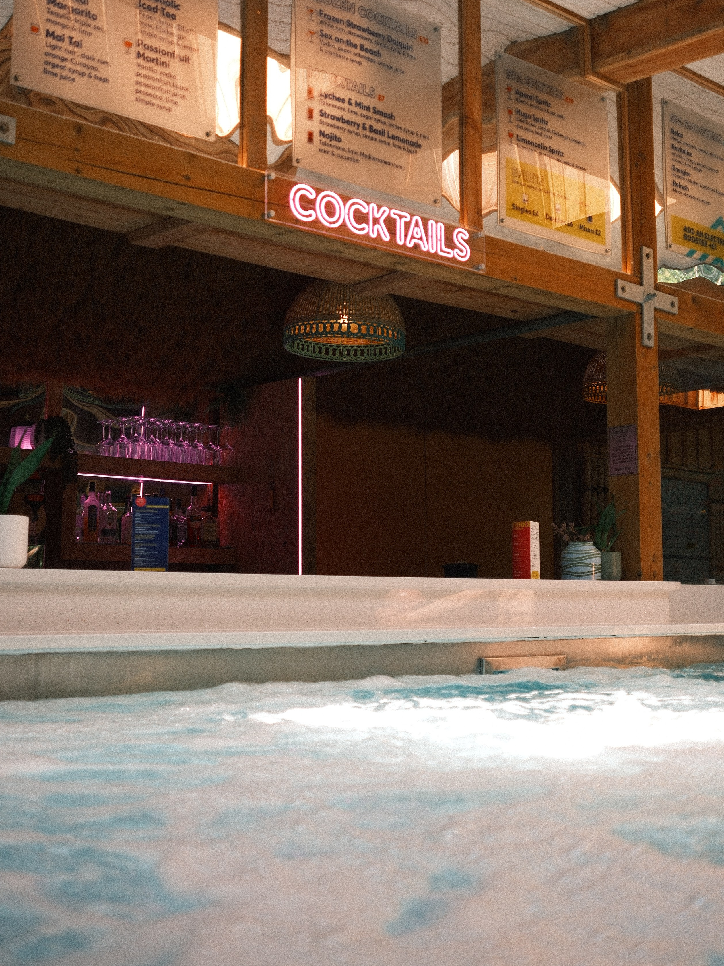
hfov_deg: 32.2
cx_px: 359
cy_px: 465
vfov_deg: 42.1
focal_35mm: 45
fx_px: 1255
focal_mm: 27
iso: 160
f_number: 2.8
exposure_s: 1/200
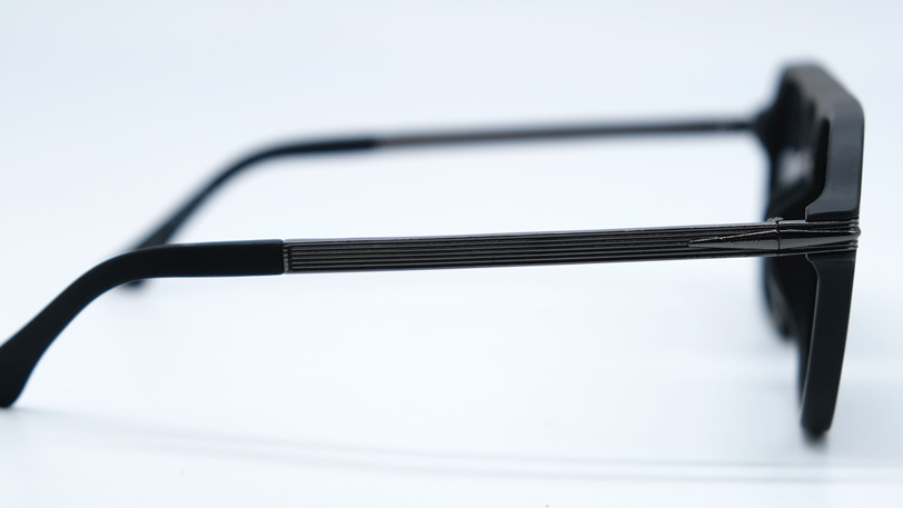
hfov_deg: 23.9
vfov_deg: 13.6
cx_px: 424
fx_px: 2131
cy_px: 281
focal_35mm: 89
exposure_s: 1/180
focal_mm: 46.3
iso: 160
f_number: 4.5
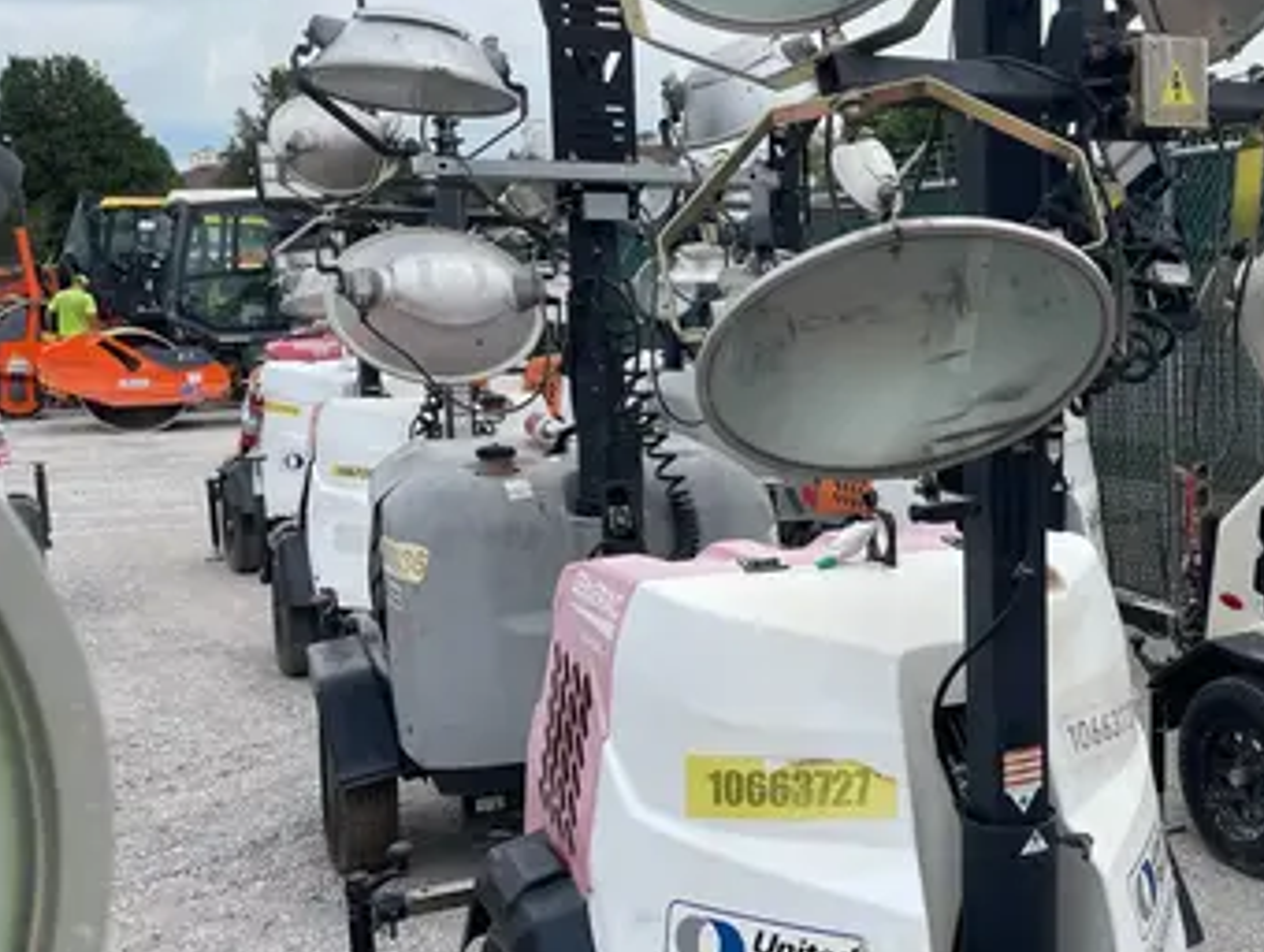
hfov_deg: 42.8
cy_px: 500
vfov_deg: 34.4
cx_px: 1004
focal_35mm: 42
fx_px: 1536
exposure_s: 1/1770
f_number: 1.6
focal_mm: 4.2
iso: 32
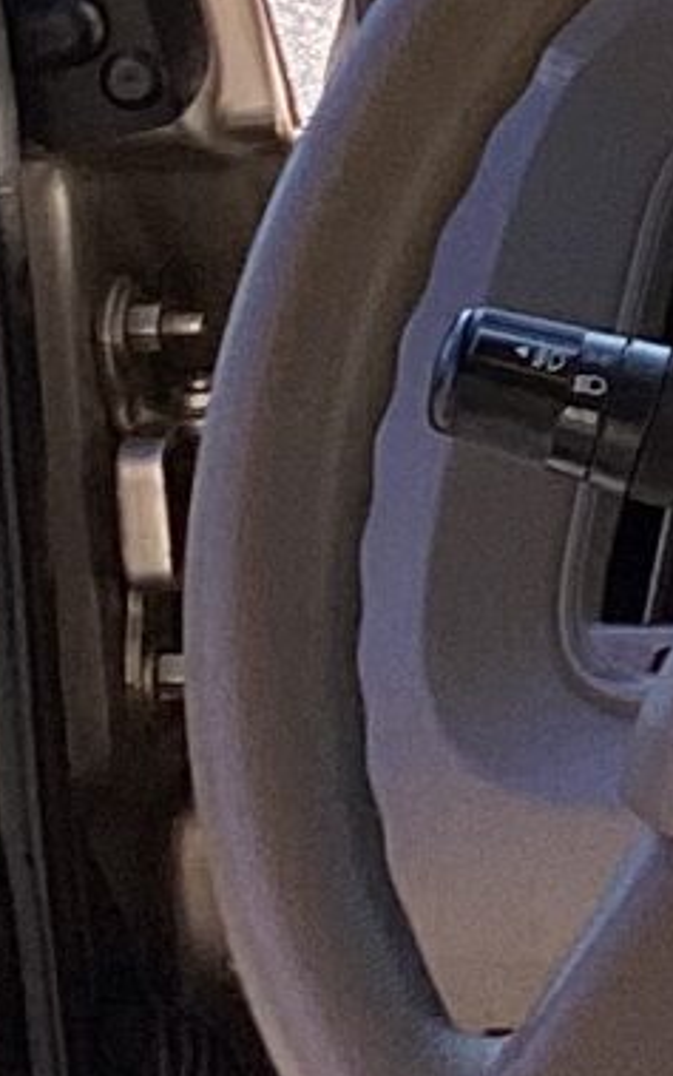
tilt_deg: -10.7
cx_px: 1866
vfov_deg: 9.4
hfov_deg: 5.6
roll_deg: +5.3
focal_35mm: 222
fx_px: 6512
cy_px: -119
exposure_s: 1/306
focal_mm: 3.3
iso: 25
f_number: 2.4
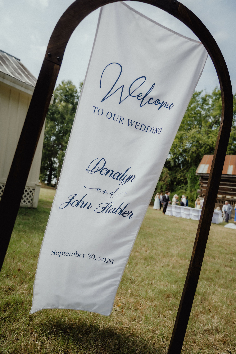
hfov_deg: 53.1
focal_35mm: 24
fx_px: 236
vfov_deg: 73.7
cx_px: 118
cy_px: 177
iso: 100
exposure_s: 1/1600
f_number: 2.8
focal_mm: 24
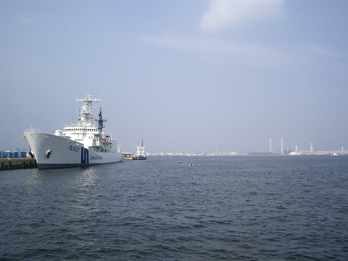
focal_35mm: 35
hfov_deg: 52.6
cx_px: 174
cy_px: 130
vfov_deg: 40.7
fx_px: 352
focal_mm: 5.8
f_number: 4.3
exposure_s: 1/500
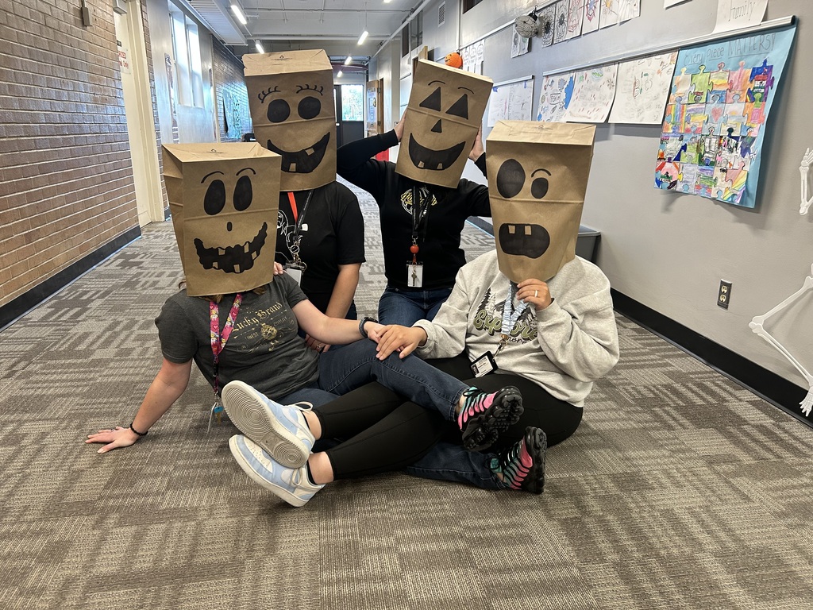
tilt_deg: -16.2
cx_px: 406
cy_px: 305
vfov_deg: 53.1
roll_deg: +0.4
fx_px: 611
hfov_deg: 67.3
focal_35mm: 26
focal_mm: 5.7
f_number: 1.5
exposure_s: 1/102
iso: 125
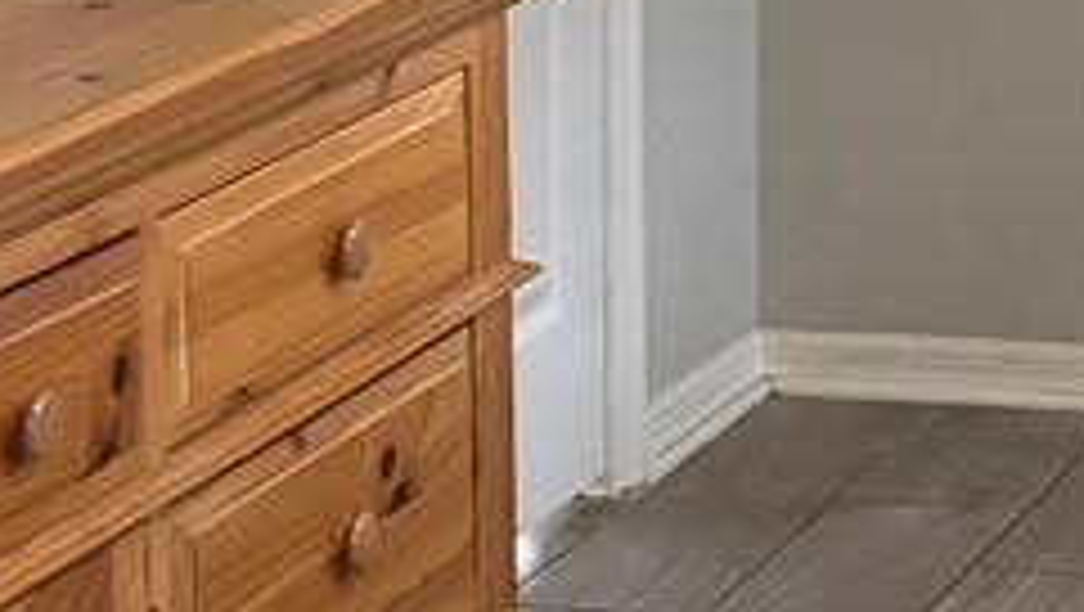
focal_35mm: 188
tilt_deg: -5.8
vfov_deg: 6.4
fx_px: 5408
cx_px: 1255
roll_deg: +1.0
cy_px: -351
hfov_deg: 11.3
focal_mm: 5.96
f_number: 1.6
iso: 320
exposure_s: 1/60
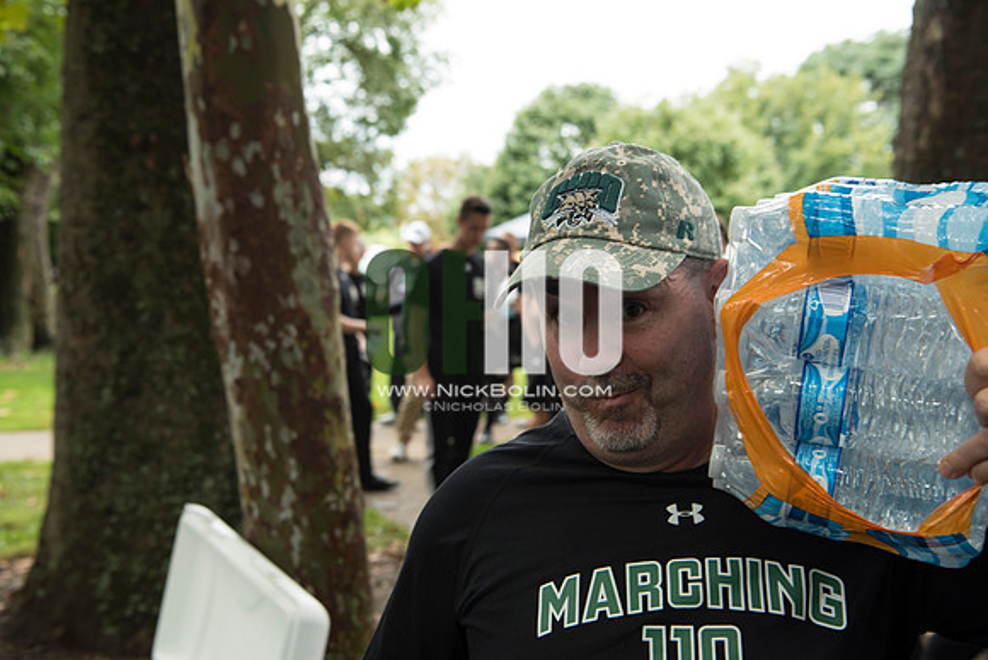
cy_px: 330
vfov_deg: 29.3
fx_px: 1263
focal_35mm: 46
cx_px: 494
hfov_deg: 42.7
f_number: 5.6
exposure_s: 1/160
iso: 640
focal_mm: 46
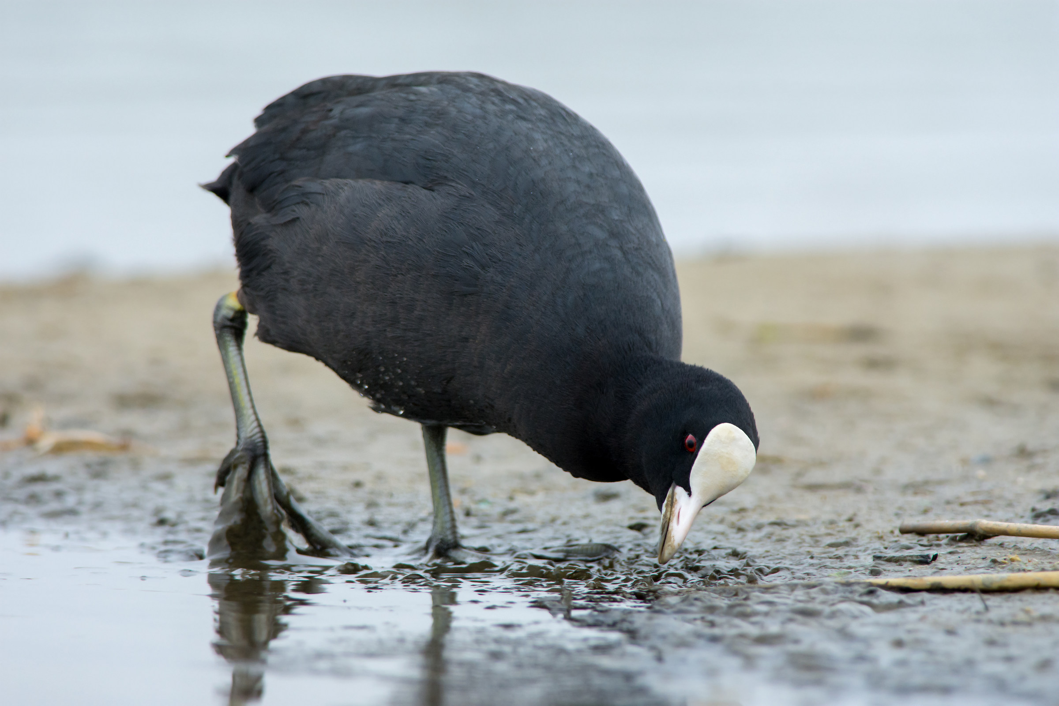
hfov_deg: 2.7
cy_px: 353
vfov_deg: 1.8
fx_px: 22061
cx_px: 530
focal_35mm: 750
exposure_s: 1/640
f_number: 8
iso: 640
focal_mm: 500
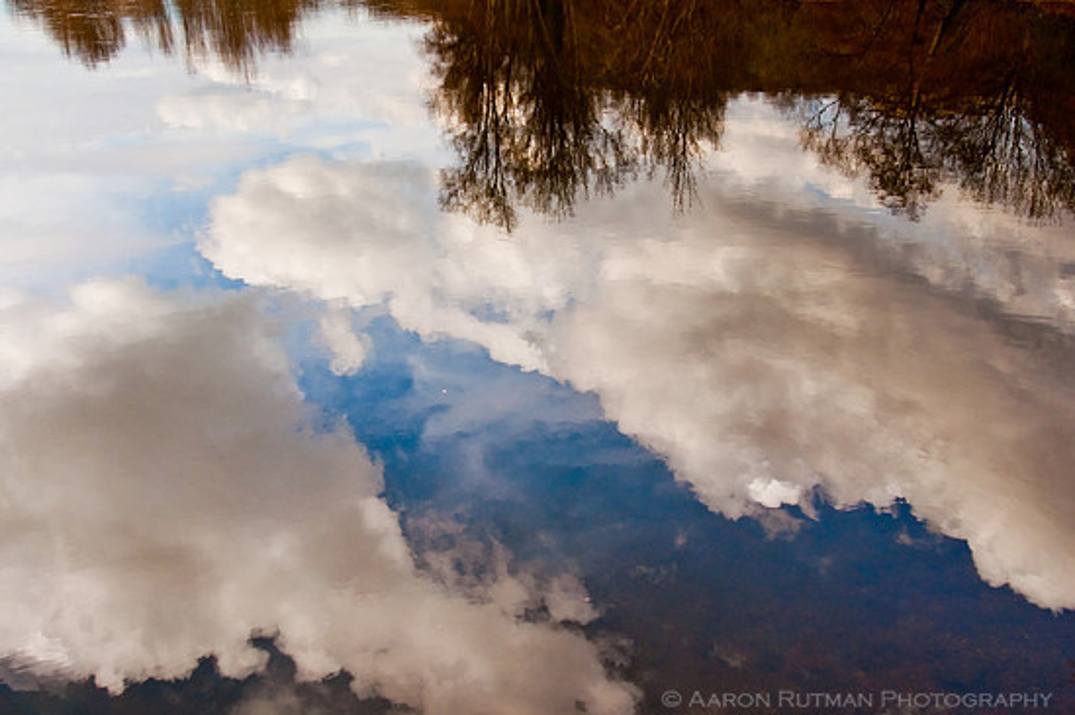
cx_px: 515
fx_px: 1134
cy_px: 342
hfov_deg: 50.7
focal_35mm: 38
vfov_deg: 35.0
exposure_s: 1/30
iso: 200
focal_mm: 24
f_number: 22
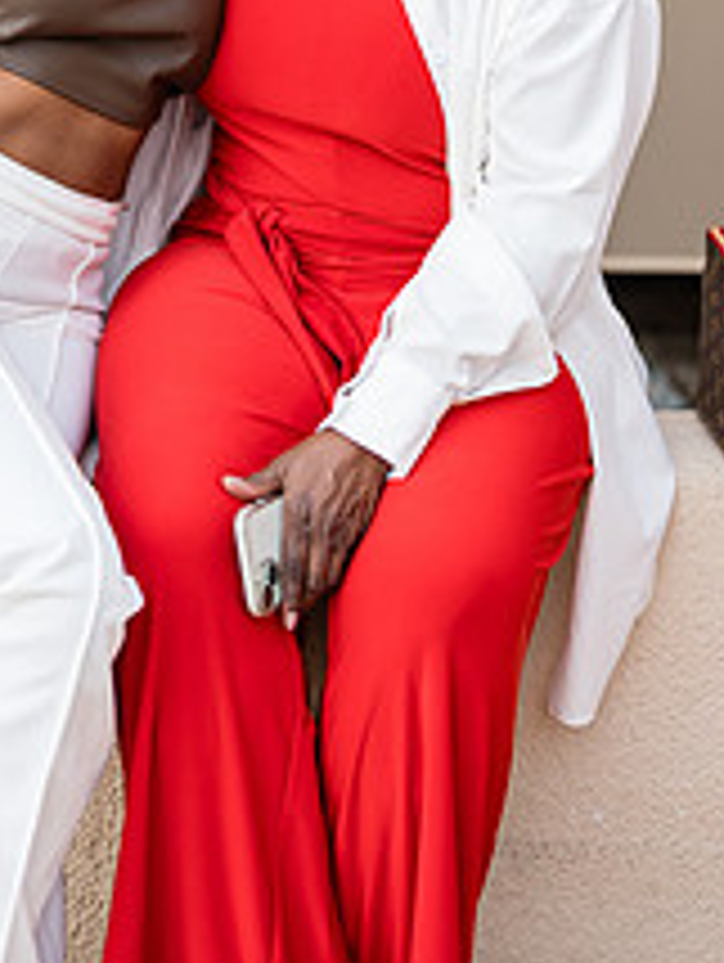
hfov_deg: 14.7
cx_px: 270
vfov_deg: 18.9
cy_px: -9
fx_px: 2811
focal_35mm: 101
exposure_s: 1/1250
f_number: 1.2
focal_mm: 50
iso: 50
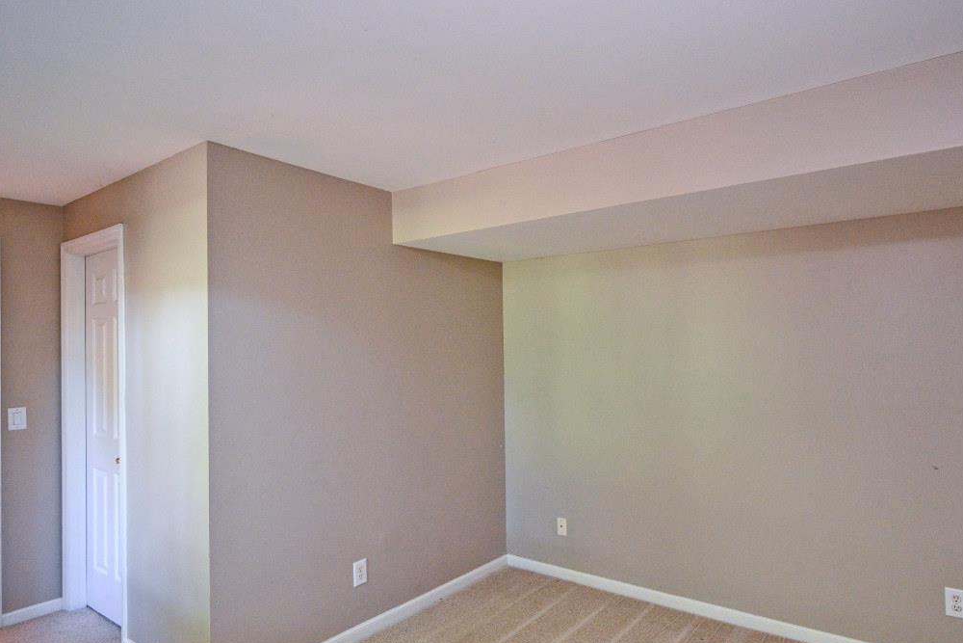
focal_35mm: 21
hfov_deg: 81.0
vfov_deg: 59.5
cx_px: 520
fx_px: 562
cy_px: 342
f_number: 4
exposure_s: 1/60
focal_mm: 14
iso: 3200
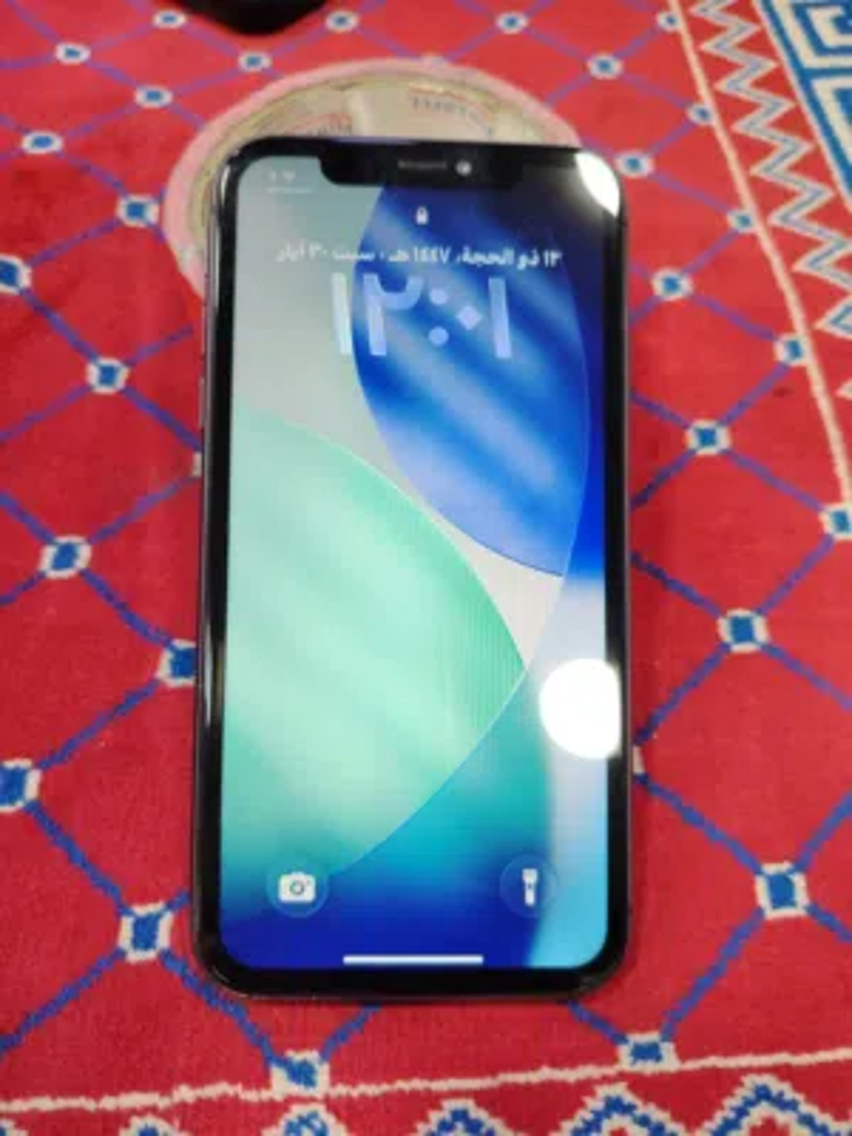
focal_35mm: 24
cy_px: 568
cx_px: 426
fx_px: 788
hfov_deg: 56.8
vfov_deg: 71.6
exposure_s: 1/100
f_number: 1.75
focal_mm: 5.25
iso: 963
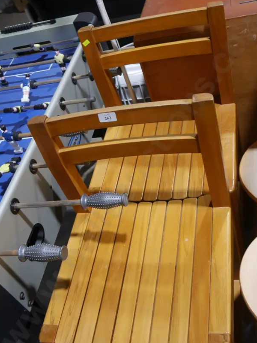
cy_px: 173
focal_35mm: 41
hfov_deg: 35.1
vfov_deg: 45.8
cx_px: 140
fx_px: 406
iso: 250
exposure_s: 1/60
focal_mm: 16
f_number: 3.6
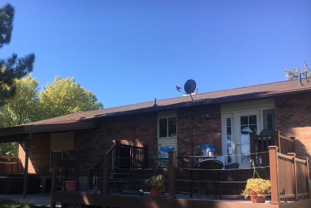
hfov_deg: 50.2
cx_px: 116
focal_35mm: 38
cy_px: 133
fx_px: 328
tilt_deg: +6.7
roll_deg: -1.6
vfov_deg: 34.8
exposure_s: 1/610
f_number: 2.2
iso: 25
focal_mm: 4.15
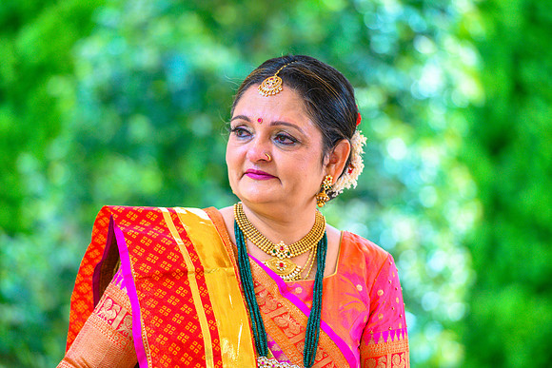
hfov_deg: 10.3
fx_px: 3068
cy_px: 184
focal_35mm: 200
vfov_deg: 6.9
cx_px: 276
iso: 640
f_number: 3.2
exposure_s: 1/1250
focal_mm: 200
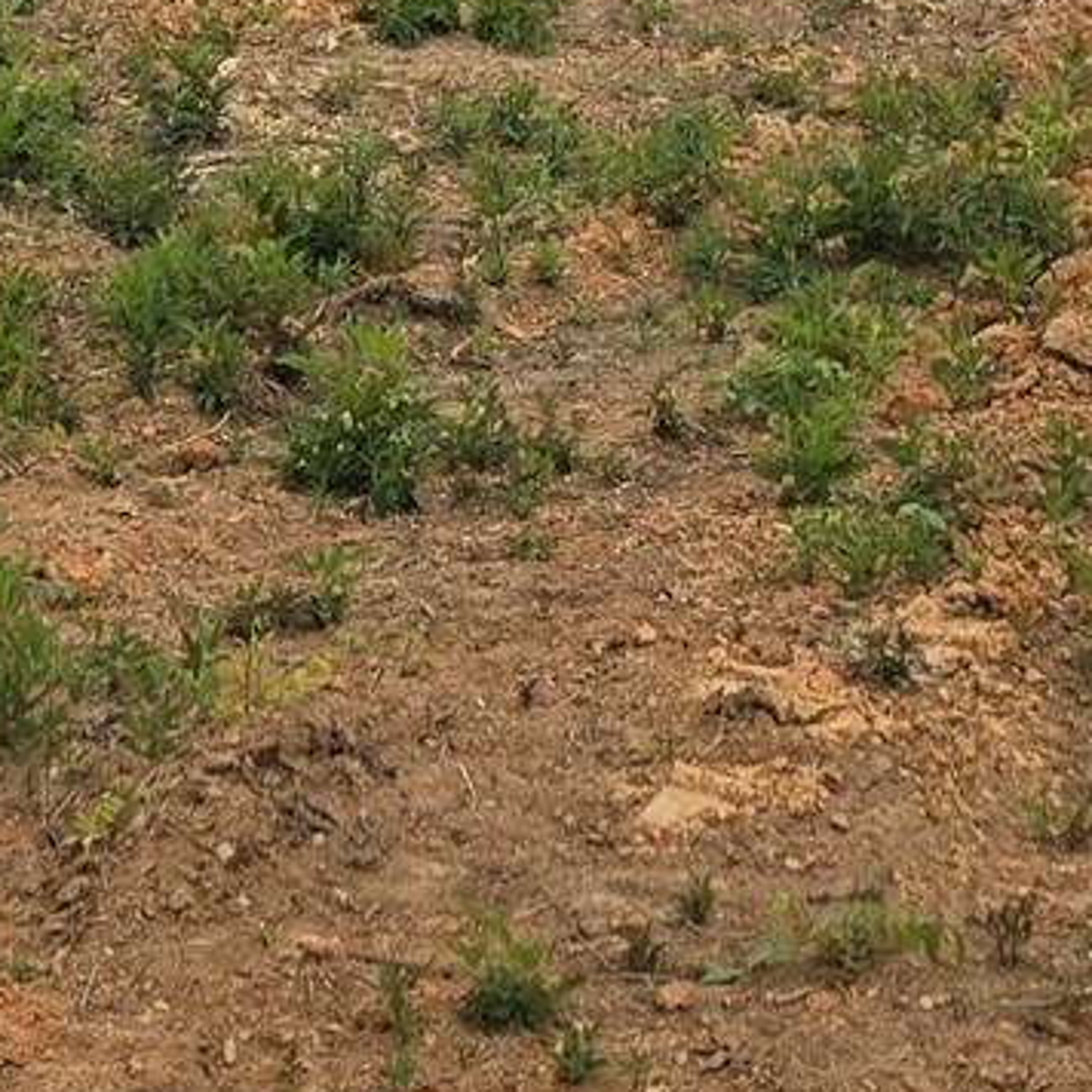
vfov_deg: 13.3
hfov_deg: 14.8
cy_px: -902
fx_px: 4176
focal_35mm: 117
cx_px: 801
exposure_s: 1/2000
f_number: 1.8
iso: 25
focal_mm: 5.4
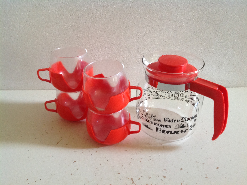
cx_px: 124
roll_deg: -0.2
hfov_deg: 52.7
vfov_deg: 40.6
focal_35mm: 35
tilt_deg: -29.4
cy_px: 92
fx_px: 249
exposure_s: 1/15
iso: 160
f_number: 2.4
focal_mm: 4.28
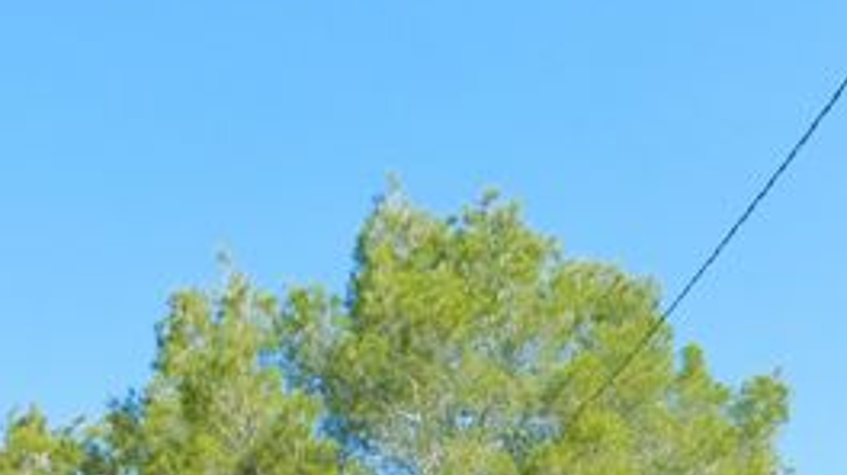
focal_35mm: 67
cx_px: 566
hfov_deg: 31.2
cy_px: 709
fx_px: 1504
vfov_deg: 16.4
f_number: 3
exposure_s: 1/1000
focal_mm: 4
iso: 125
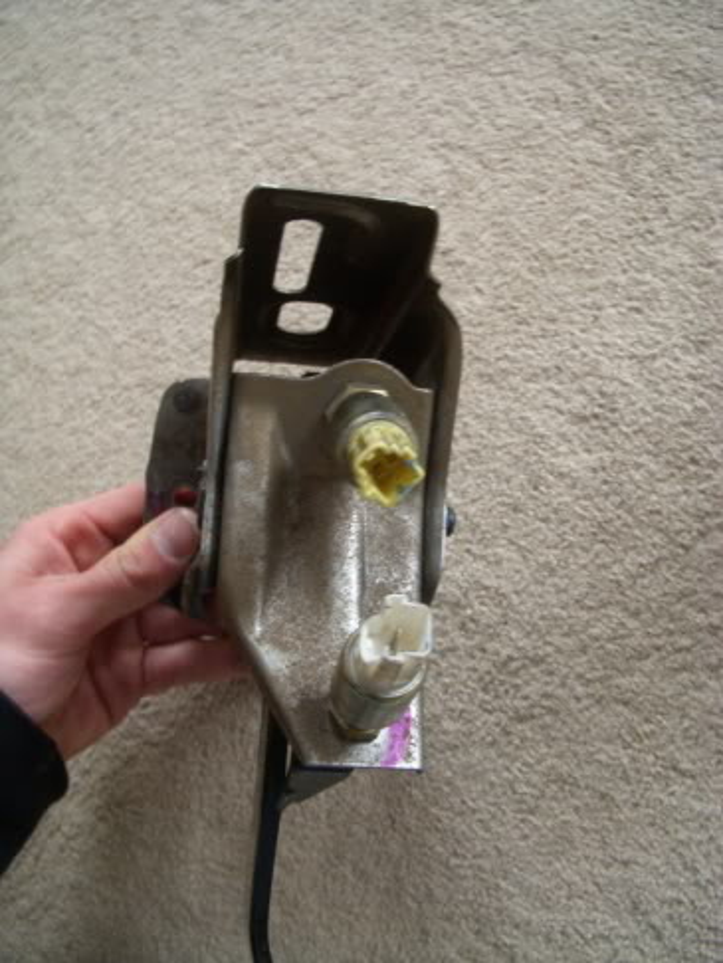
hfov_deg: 37.8
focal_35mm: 38
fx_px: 1057
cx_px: 362
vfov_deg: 49.0
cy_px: 482
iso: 250
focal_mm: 6.3
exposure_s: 1/8
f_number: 3.3
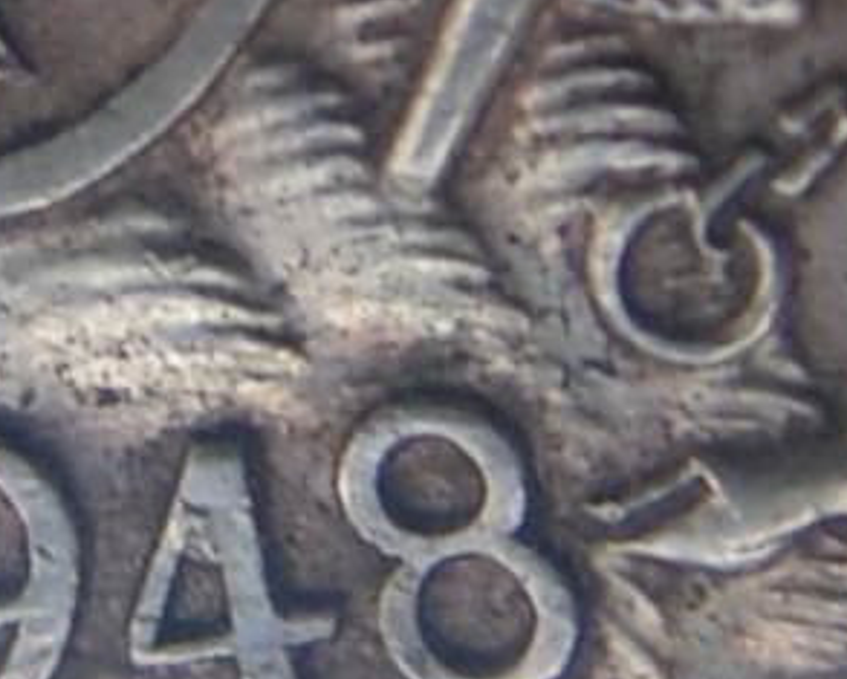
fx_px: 2283
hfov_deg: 20.7
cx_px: 136
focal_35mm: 91
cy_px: 449
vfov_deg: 16.9
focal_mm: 8.1
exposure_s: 1/80
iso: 64
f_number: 3.2
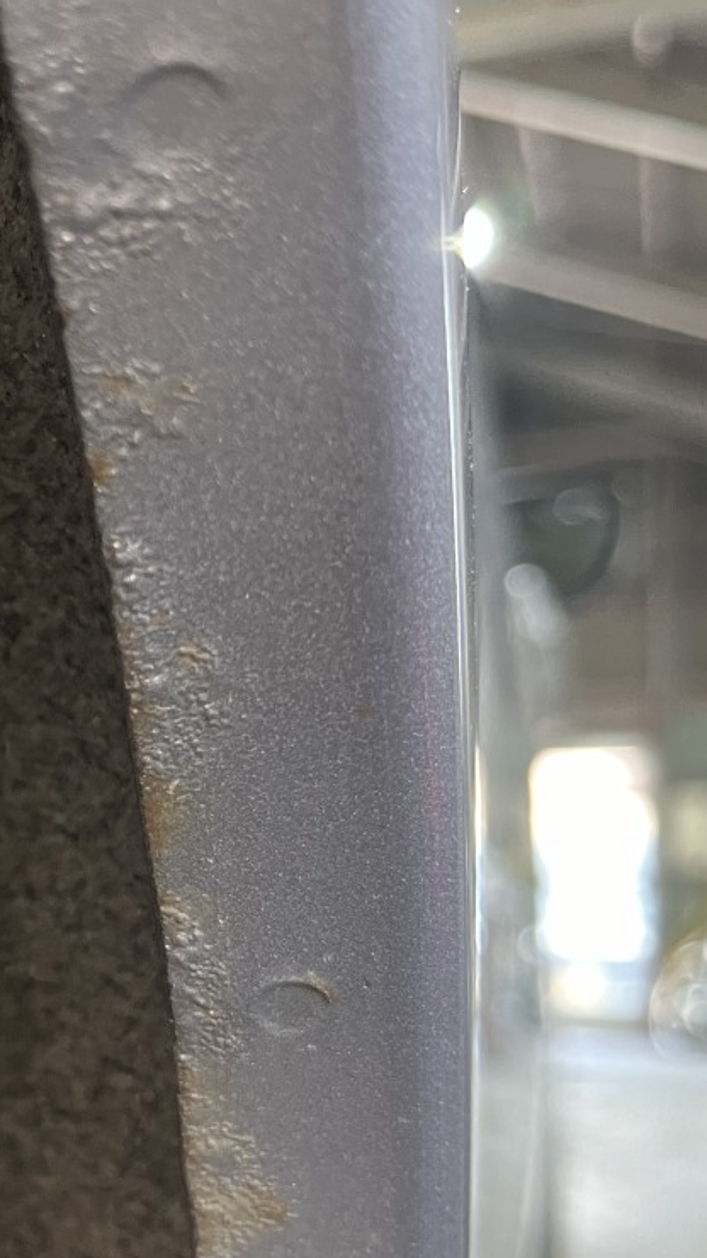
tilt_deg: +4.1
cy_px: 758
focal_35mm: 49
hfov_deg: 22.5
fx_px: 1634
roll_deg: -1.1
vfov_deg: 41.9
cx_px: -134
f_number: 1.6
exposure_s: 1/50
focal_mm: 5.1
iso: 250
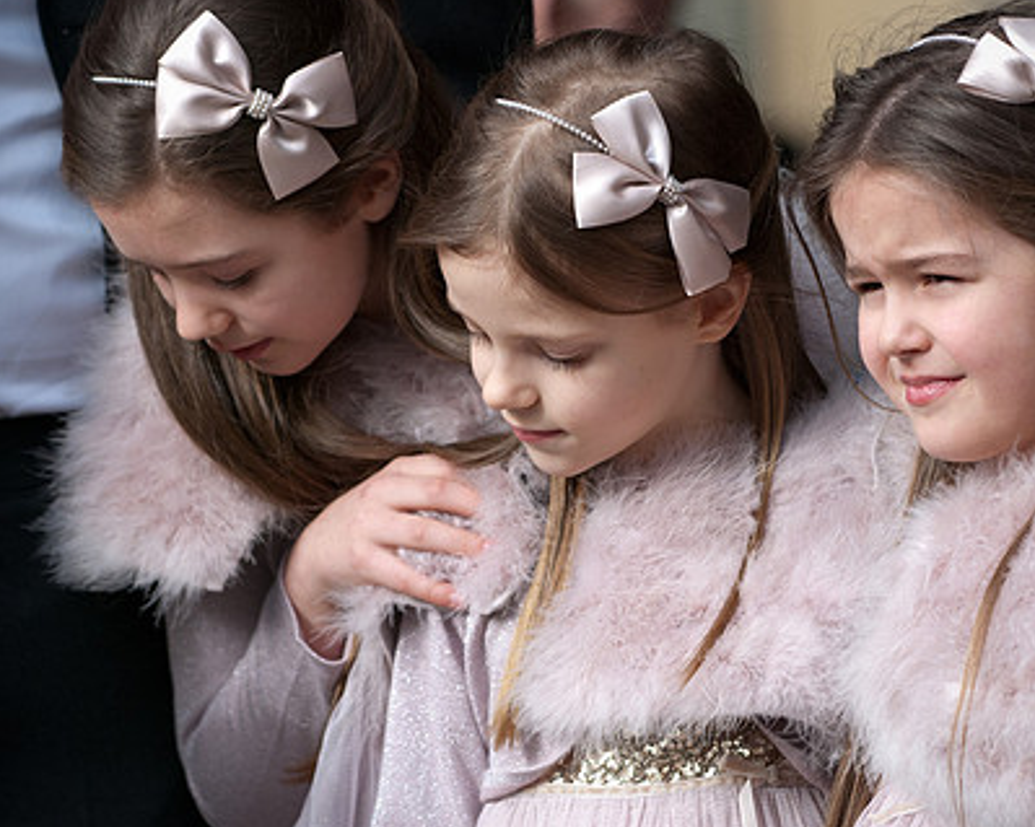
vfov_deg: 5.6
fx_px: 8473
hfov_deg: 7.0
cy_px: 363
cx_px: 545
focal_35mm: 277
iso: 400
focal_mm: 135
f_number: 4
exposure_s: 1/1000
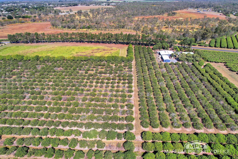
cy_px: 80
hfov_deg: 78.6
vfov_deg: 57.2
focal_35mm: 22
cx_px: 119
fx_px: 145
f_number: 2.8
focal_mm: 8.38
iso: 100
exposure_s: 1/1250
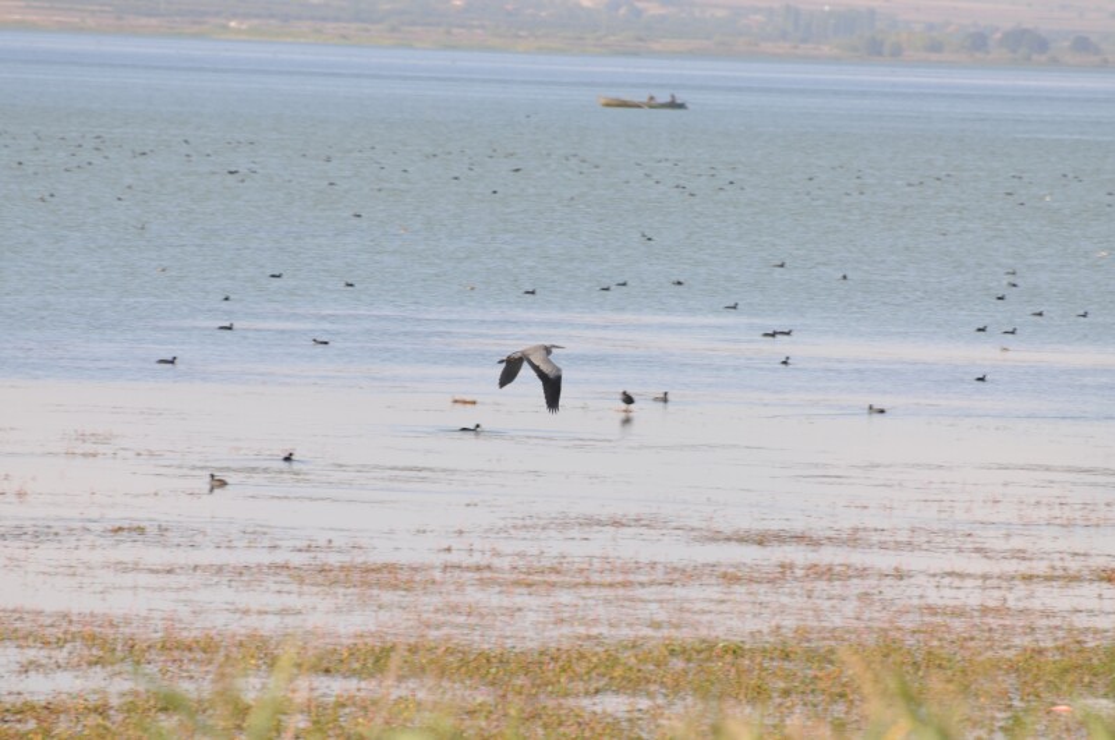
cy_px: 370
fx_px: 13918
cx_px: 558
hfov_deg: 4.6
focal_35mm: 450
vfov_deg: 3.0
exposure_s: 1/250
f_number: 8
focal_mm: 300
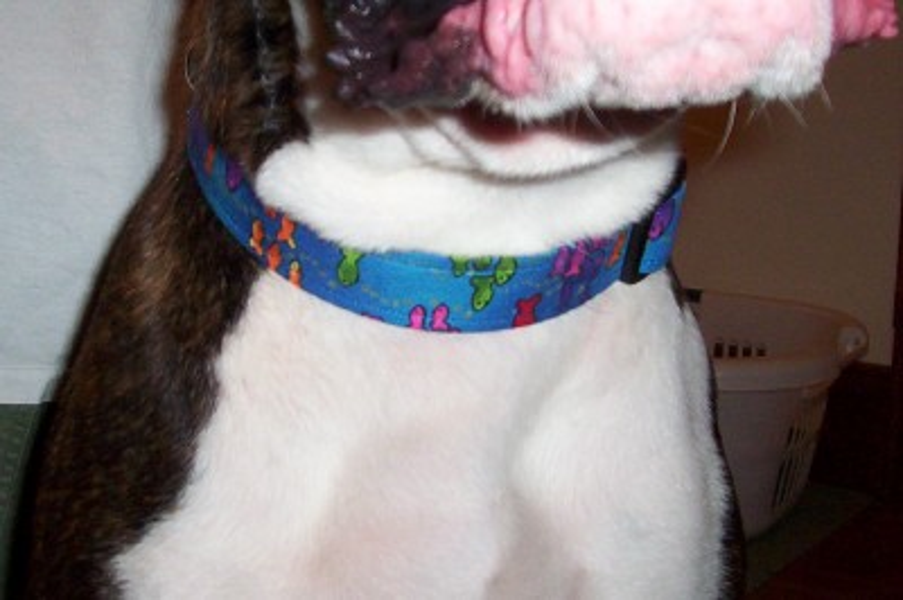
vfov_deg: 31.1
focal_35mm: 43
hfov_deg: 45.5
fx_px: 1078
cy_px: 300
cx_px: 452
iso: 140
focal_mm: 5.77
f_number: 2.73
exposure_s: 1/60
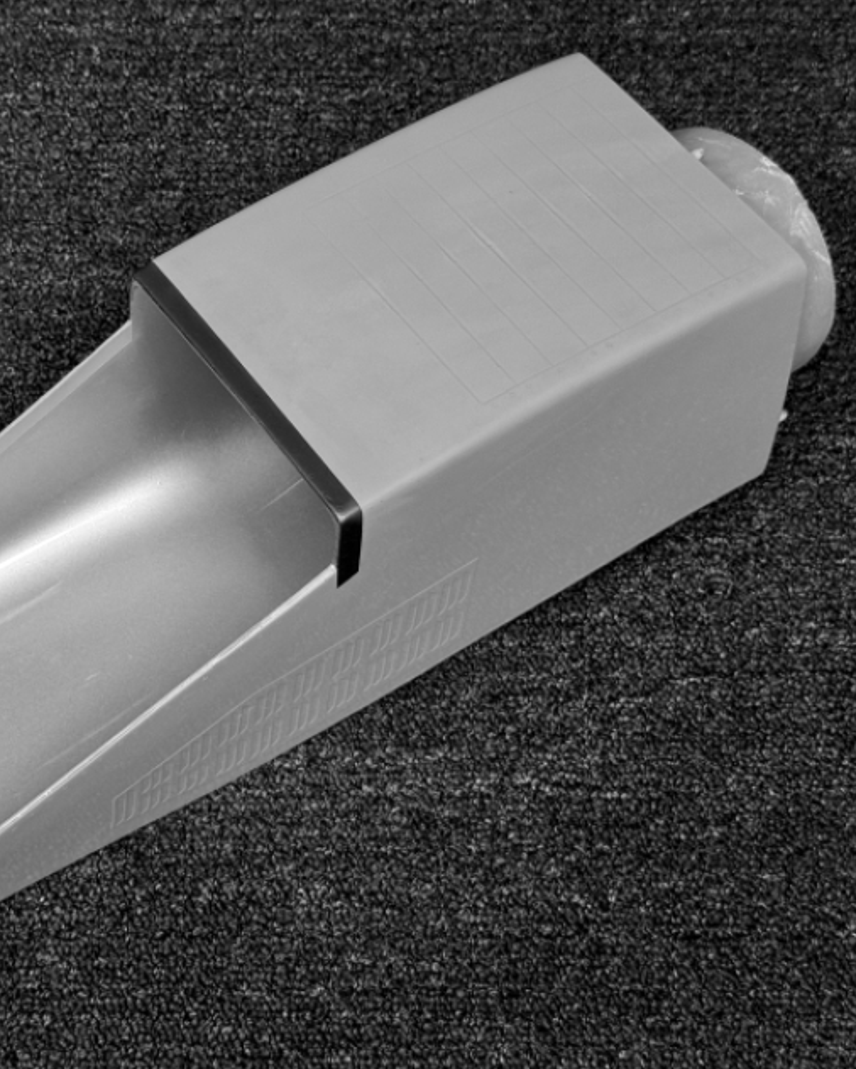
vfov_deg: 30.0
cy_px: 537
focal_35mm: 63
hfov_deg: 24.0
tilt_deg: -56.8
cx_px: 242
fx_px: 1994
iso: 80
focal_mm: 6.76
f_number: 1.78
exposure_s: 1/100
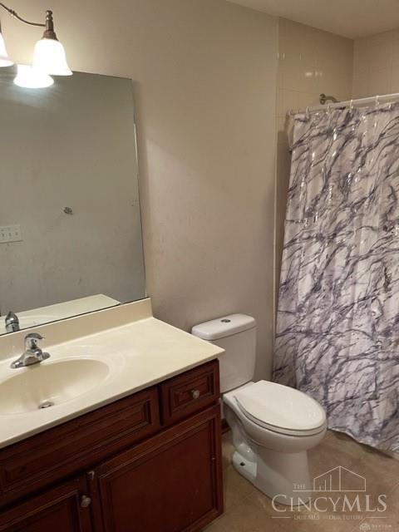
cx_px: 200
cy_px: 266
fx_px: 400
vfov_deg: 67.3
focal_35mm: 26
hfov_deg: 53.1
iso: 160
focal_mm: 5.1
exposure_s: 1/60
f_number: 1.6
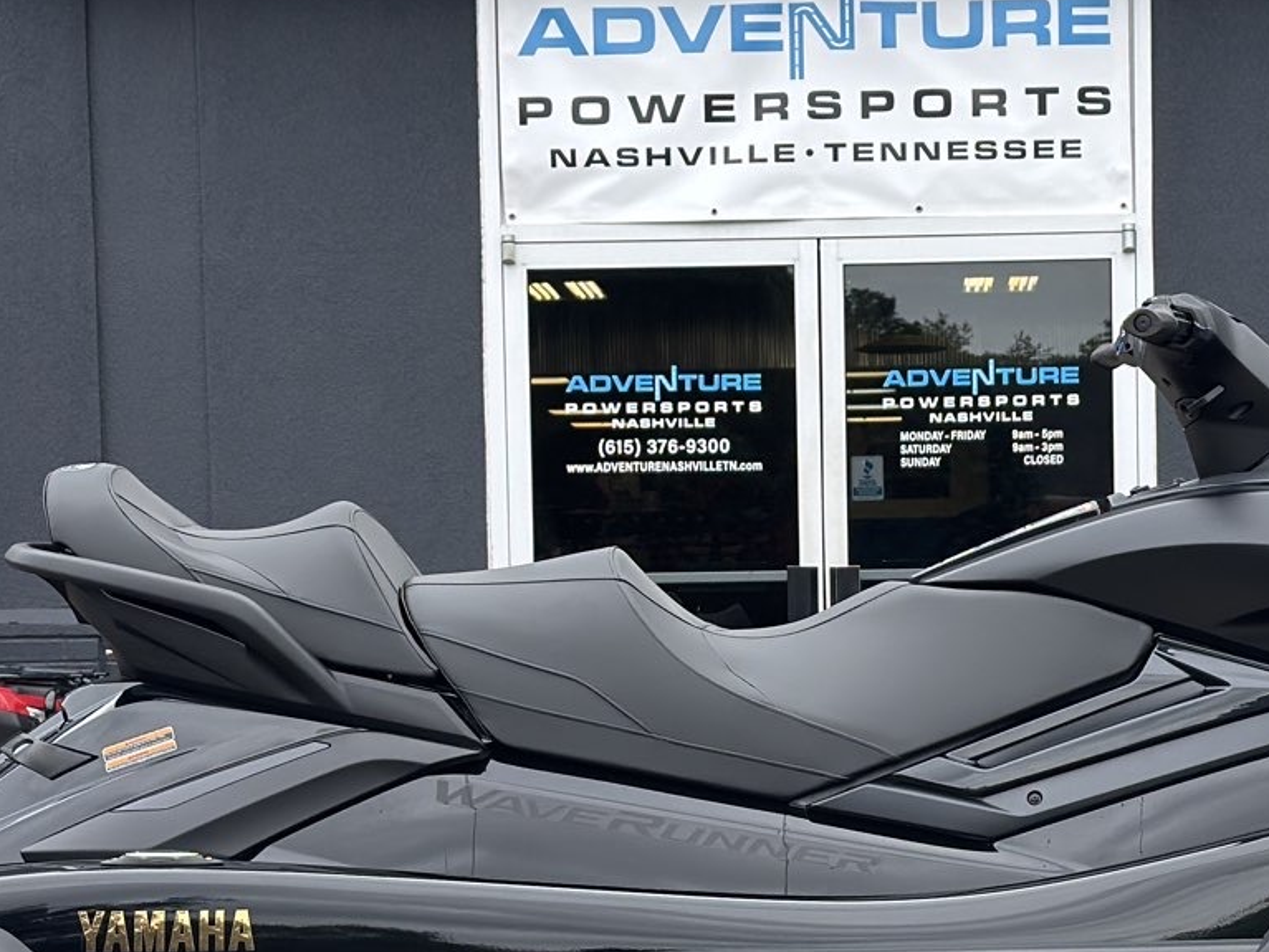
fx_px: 3594
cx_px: 867
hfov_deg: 19.9
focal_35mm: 98
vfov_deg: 15.0
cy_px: 769
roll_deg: +0.2
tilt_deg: -1.8
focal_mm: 6.76
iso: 100
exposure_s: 1/988
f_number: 1.78
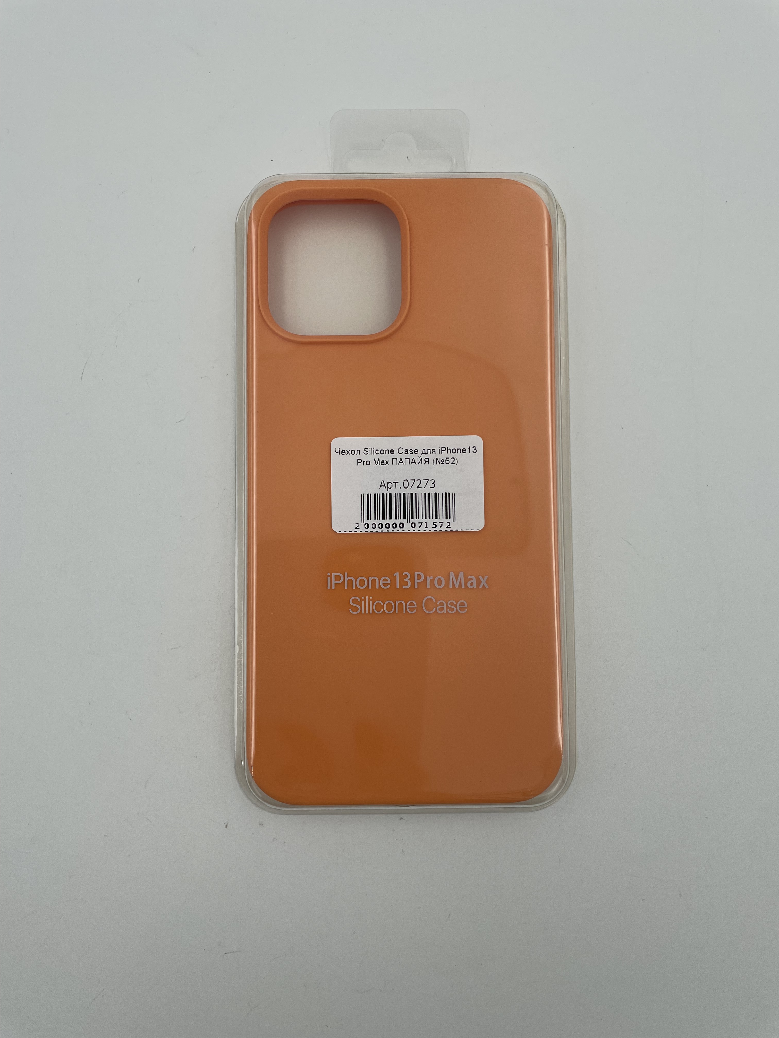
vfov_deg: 67.3
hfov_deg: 53.1
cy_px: 519
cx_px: 390
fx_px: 780
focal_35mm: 26
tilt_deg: -89.1
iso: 32
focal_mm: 4.2
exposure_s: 1/2257
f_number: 1.6
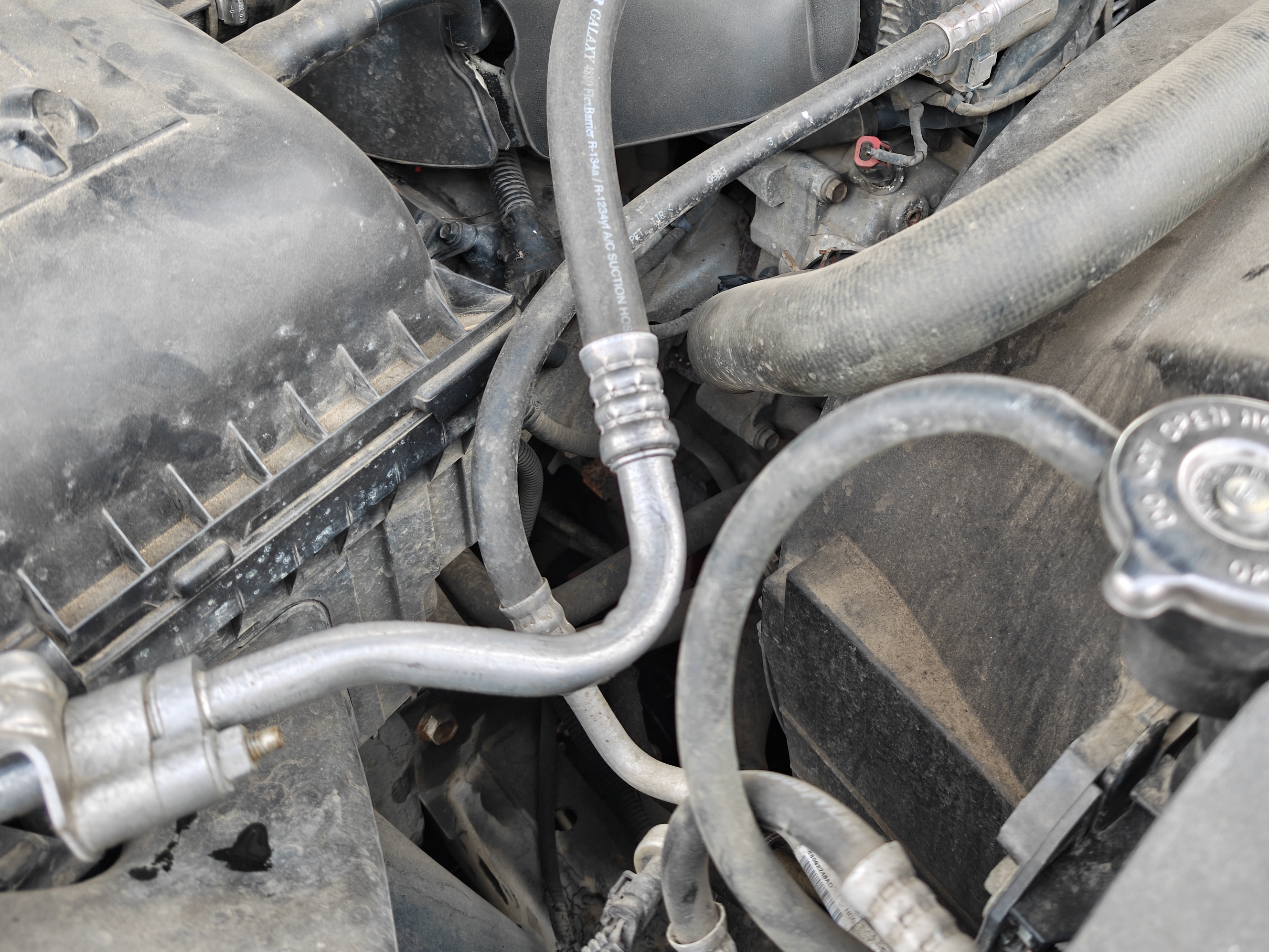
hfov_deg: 49.7
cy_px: 260
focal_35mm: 37
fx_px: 1356
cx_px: 779
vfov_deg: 37.9
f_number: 1.68
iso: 50
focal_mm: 6.57
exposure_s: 1/112
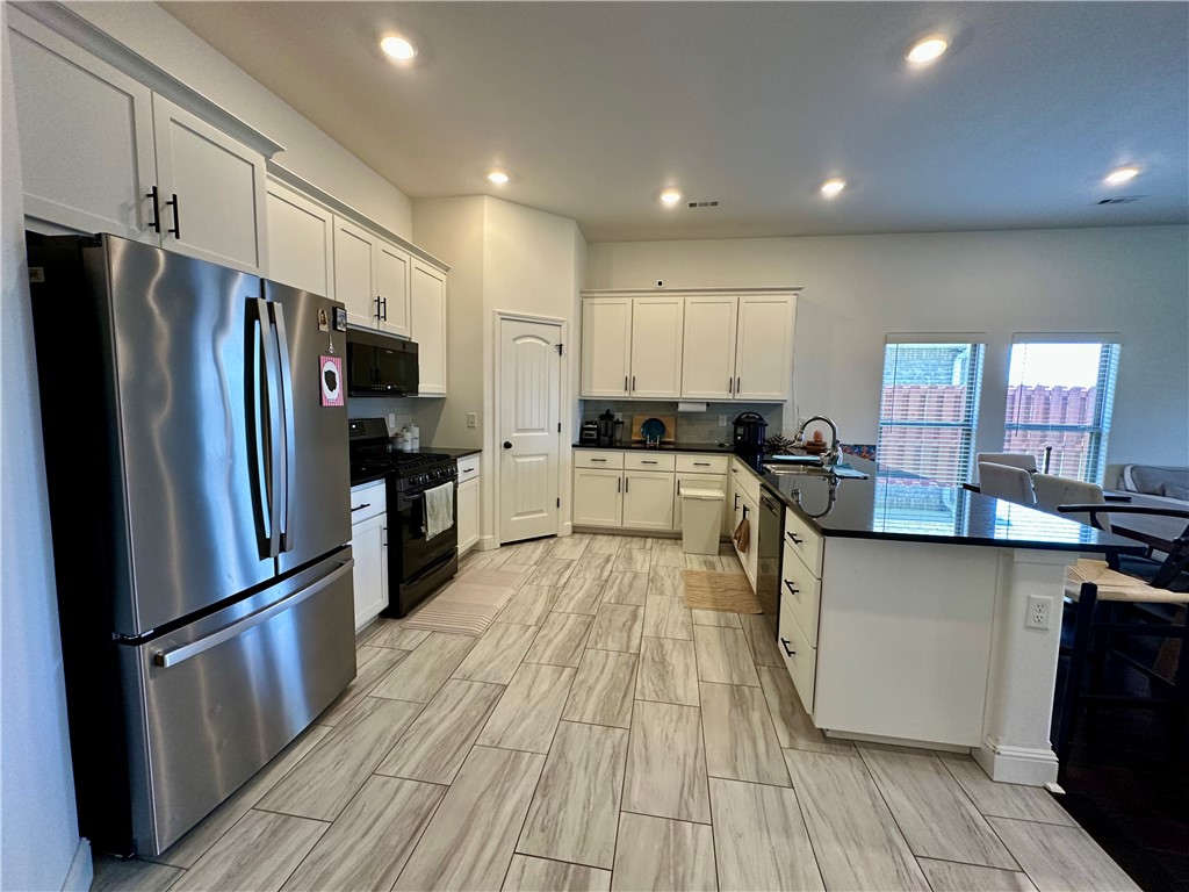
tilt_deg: -5.0
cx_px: 594
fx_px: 481
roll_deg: -1.5
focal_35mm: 14
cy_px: 446
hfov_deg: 102.1
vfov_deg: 85.7
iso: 250
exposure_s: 1/120
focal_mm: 2.22
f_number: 2.2
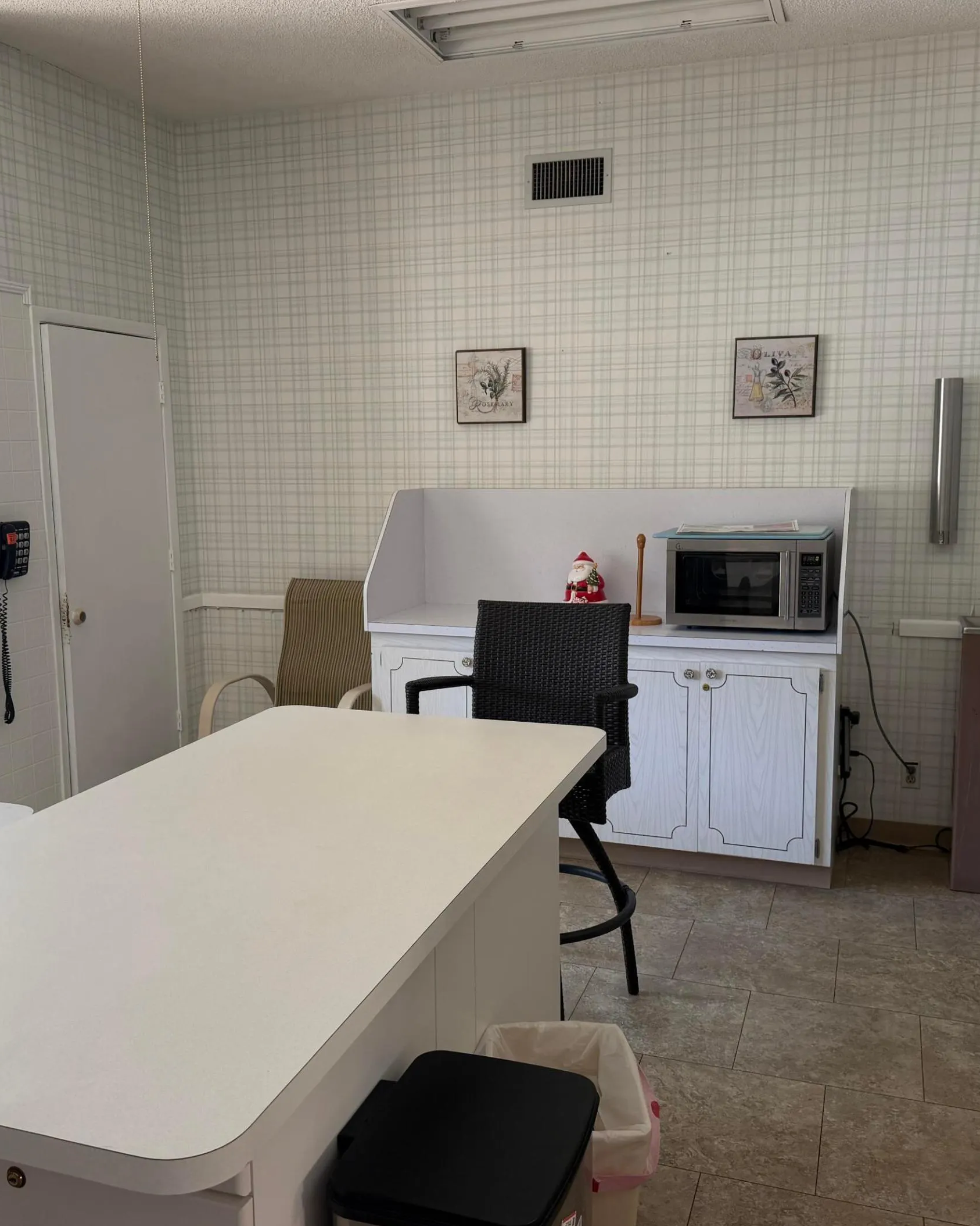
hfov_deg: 45.8
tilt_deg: -7.7
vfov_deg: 55.7
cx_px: 457
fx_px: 1160
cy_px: 623
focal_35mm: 32
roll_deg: +1.7
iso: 125
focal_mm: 6.76
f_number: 1.78
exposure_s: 1/121
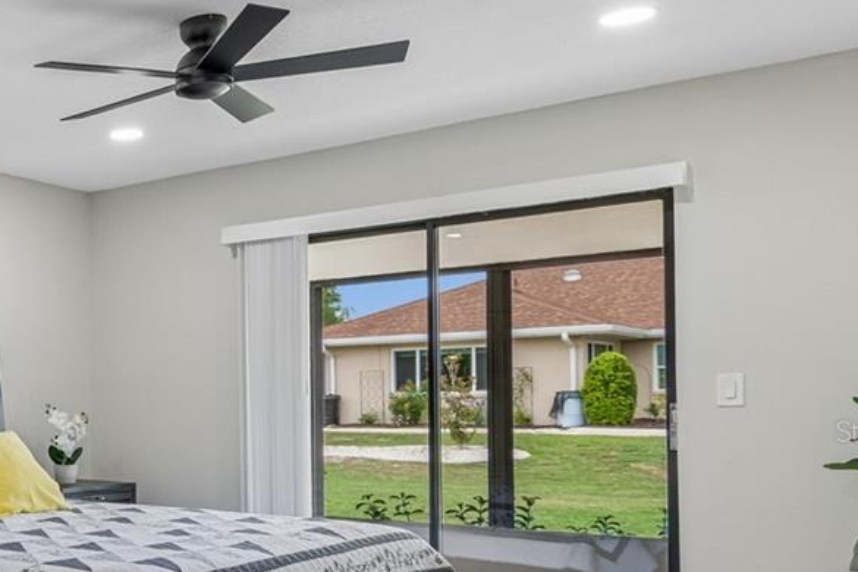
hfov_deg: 35.5
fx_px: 977
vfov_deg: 32.0
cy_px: 431
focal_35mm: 41
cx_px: -207
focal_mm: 10
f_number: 7.1
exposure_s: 1/8
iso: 100
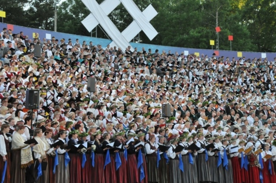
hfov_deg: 26.0
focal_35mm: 78
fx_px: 597
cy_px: 92
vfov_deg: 17.4
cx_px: 138
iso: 1000
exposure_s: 1/250
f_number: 9
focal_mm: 52
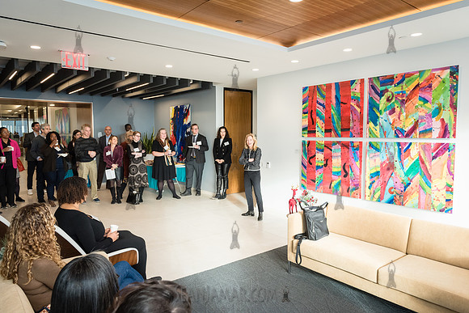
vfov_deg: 51.3
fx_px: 325
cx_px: 240
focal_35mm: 25
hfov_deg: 71.5
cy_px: 157
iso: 2000
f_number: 5
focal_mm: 24
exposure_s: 1/250
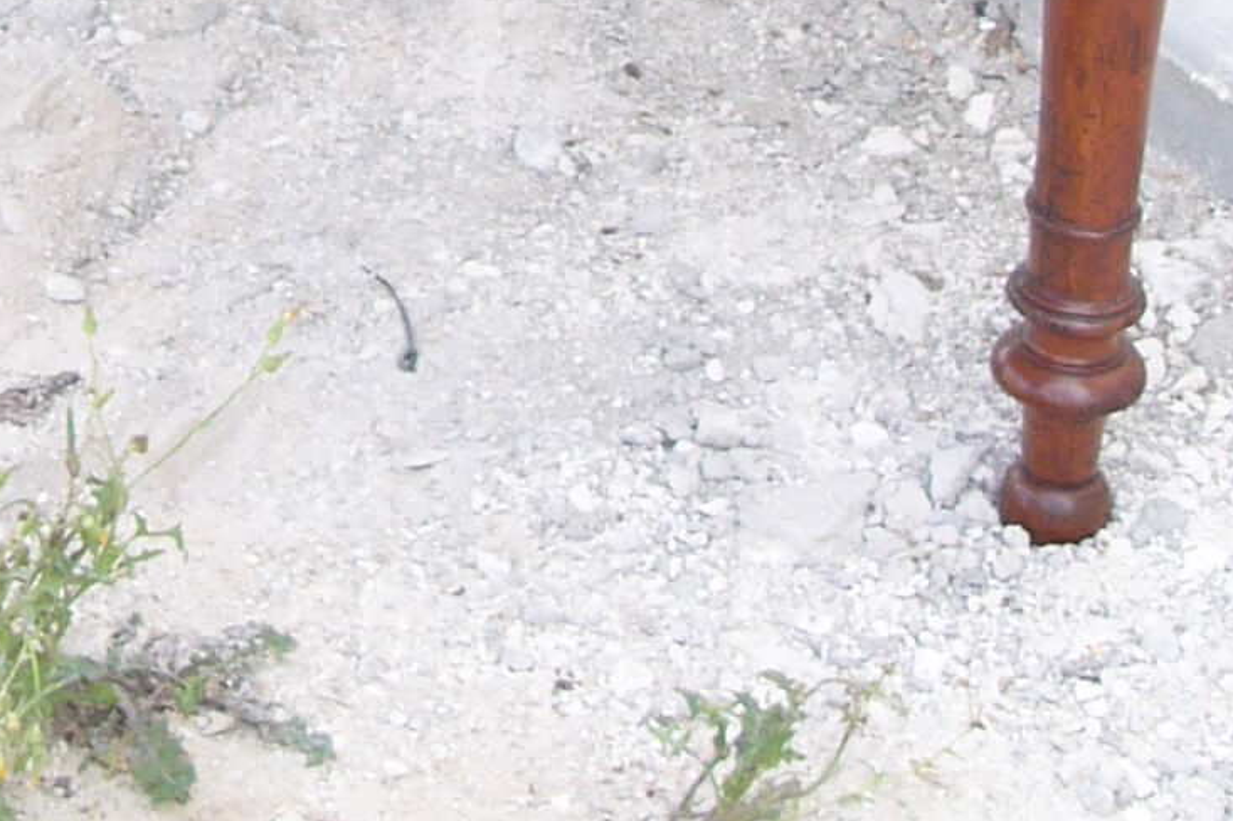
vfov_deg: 8.4
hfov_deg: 13.0
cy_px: -602
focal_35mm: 157
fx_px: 5375
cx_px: 135
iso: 50
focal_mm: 8
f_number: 2.8
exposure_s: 1/100
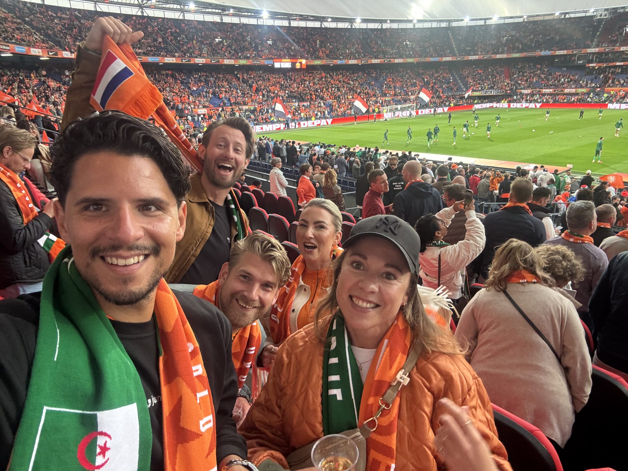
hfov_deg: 73.9
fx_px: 417
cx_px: 314
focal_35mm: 23
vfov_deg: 58.9
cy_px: 236
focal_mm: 2.69
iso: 125
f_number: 1.9
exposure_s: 1/60
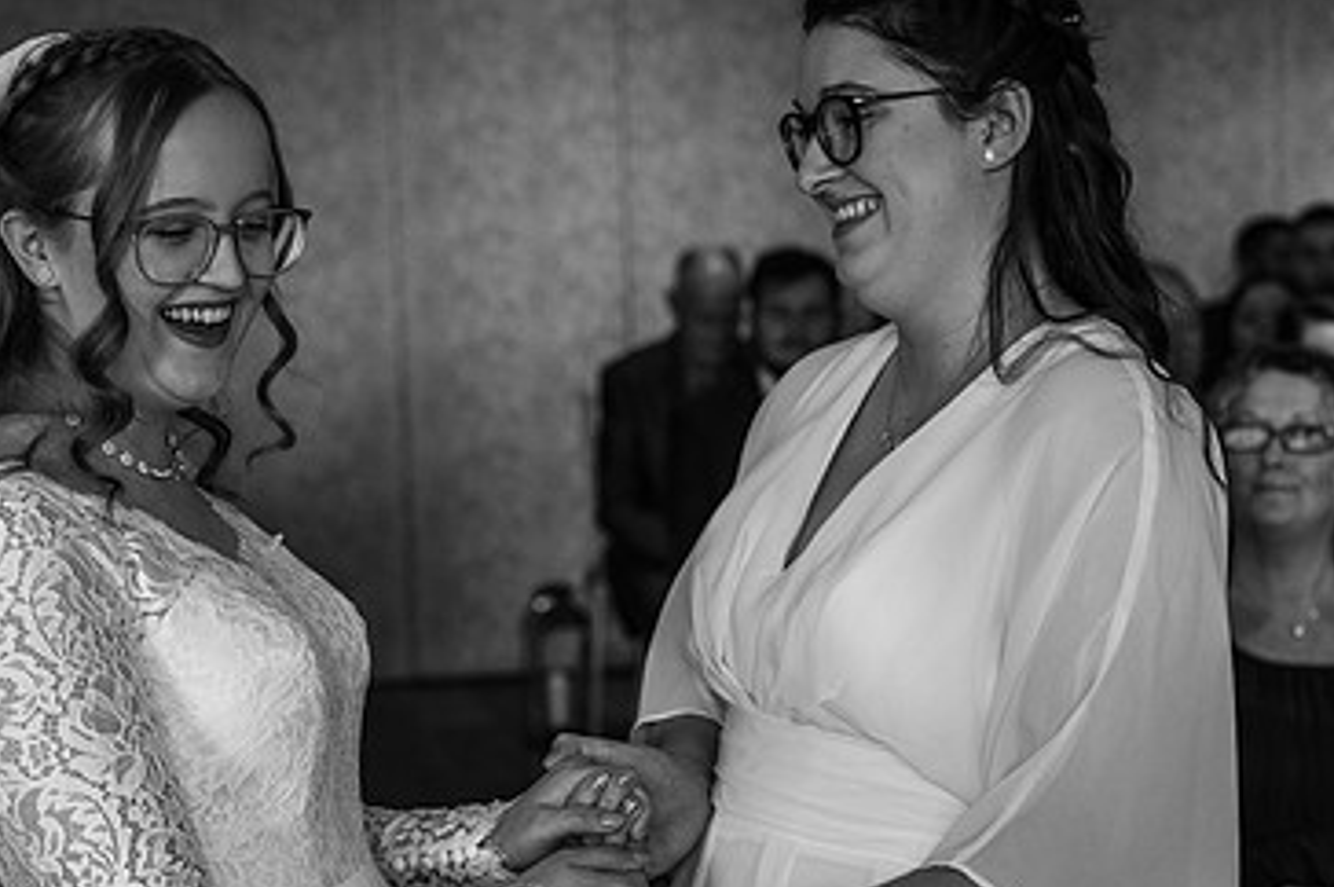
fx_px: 2888
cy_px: 498
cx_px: 535
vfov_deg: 17.5
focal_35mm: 78
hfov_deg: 26.0
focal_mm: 49
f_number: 3.5
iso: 640
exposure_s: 1/200
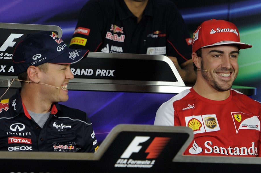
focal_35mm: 231
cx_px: 133
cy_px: 93
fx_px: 1674
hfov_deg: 8.9
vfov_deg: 5.9
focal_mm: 210
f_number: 5
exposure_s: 1/200
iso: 1600
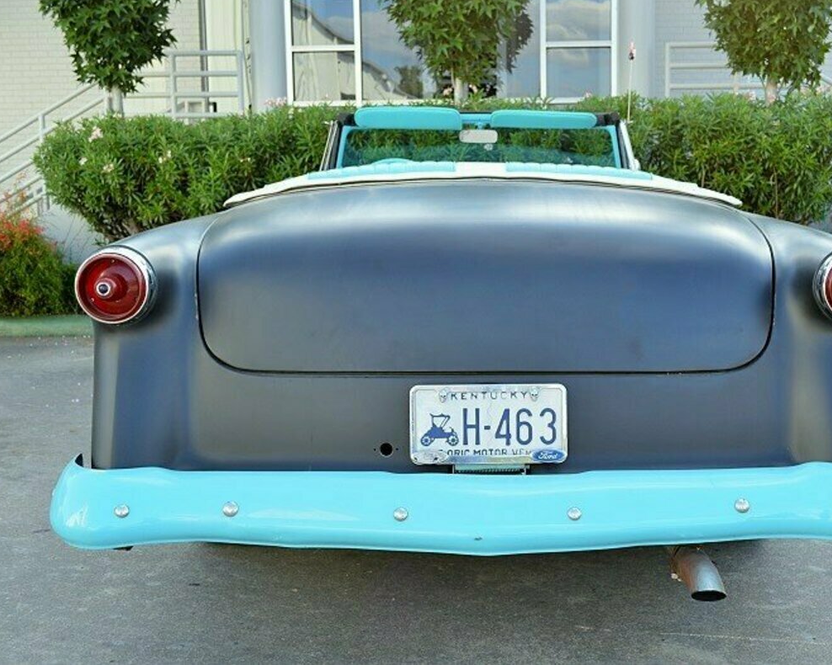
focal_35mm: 41
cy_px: 330
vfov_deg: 36.5
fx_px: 1009
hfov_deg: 44.6
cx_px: 494
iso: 200
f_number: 5.6
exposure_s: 1/125
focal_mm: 24
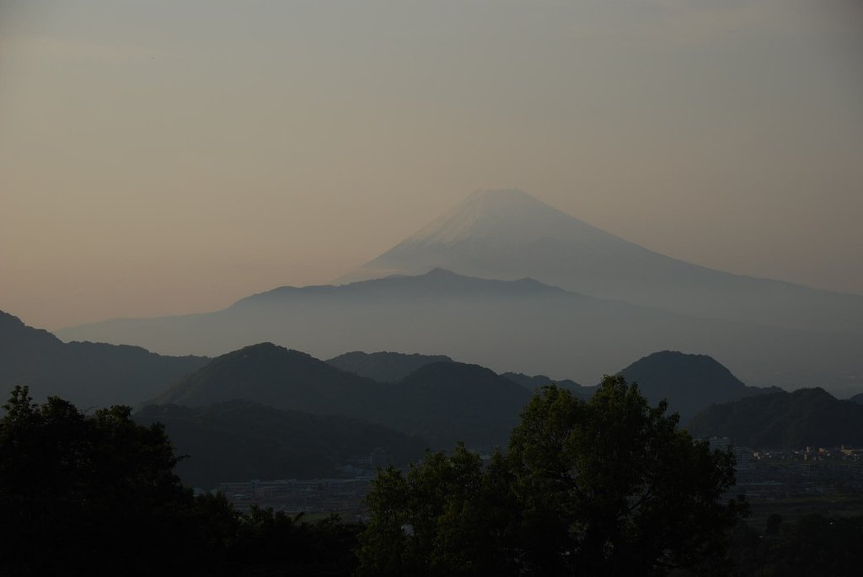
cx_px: 432
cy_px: 288
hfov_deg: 20.9
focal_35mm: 98
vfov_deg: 14.1
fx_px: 2340
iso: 100
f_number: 5.6
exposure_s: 1/1250
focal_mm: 65
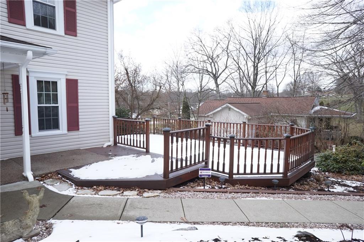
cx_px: 182
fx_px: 243
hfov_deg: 73.8
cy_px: 121
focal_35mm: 24
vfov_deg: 53.1
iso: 200
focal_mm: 16
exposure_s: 1/160
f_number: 7.1
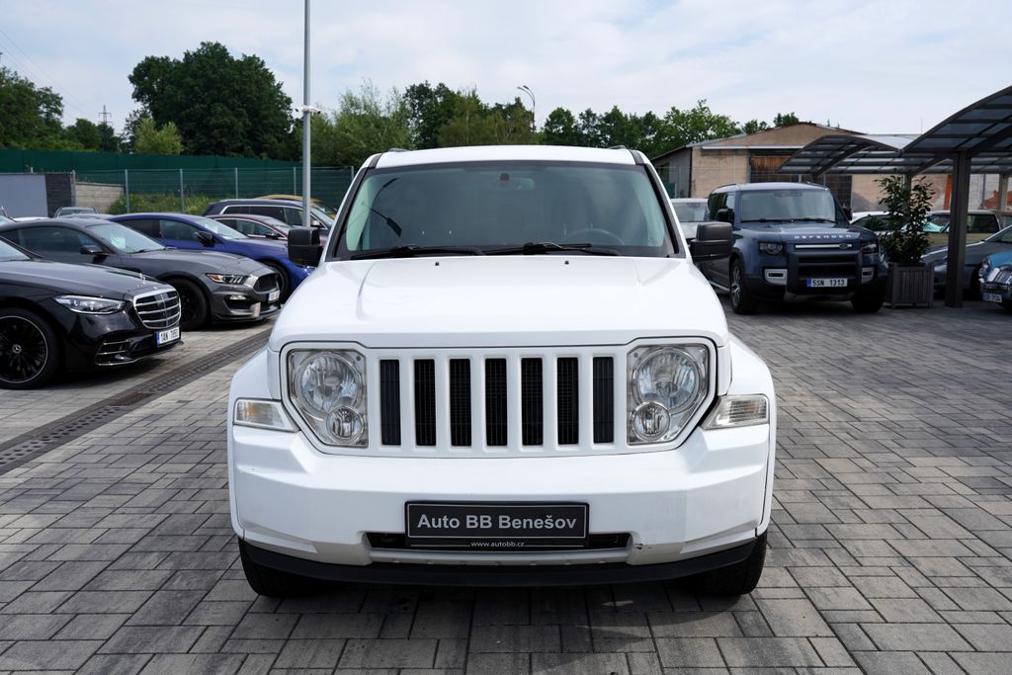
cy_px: 338
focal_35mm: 31
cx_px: 506
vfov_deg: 42.3
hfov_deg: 60.3
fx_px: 872
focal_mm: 31
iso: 100
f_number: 8
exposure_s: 1/320
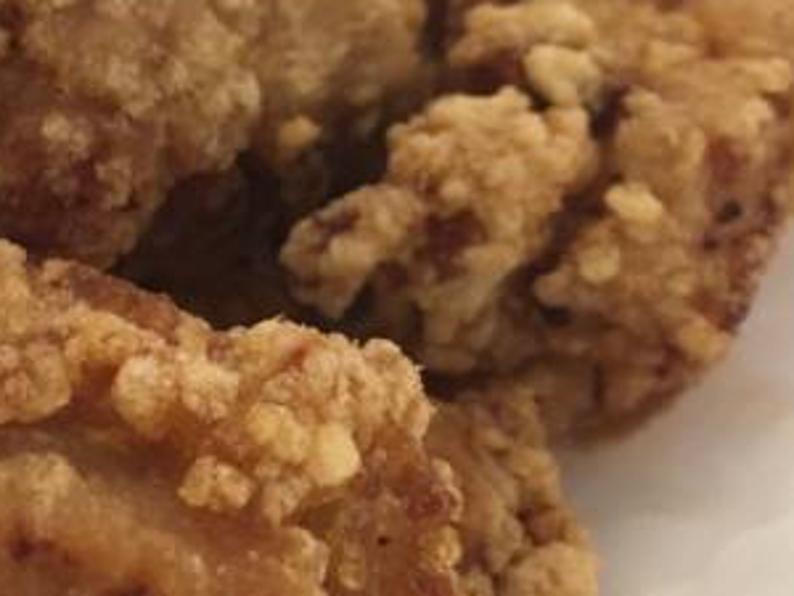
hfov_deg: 32.2
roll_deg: +2.3
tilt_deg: -38.3
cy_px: 193
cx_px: 143
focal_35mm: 58
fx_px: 1330
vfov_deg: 25.1
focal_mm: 4.15
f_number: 2.2
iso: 200
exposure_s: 1/15
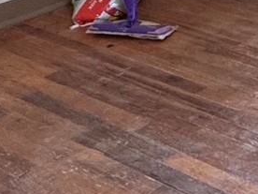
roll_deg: -0.2
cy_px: -245
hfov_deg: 17.5
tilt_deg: -2.8
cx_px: 355
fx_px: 775
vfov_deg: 12.0
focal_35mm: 104
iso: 200
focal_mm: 2.22
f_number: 2.2
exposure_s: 1/120
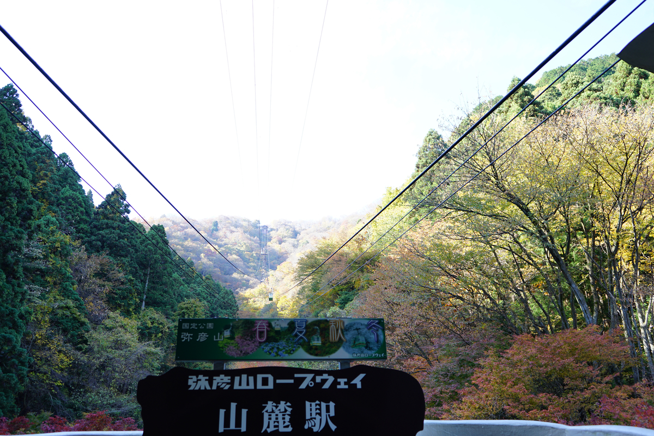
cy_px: 218
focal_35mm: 34
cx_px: 327
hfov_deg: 55.8
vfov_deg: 38.9
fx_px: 618
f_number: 4
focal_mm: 34
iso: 100
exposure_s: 1/80
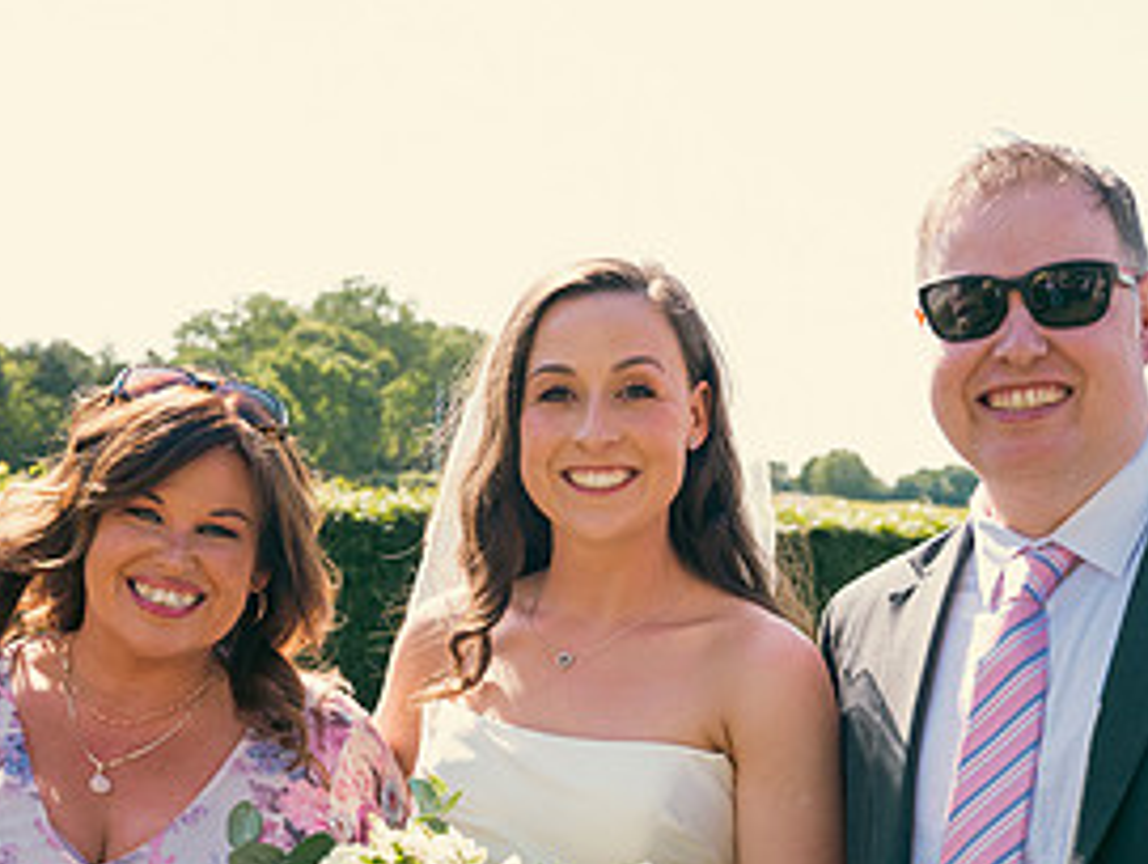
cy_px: 748
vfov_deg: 19.6
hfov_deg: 26.2
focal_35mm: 74
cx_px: 686
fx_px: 2457
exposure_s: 1/400
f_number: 5.6
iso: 200
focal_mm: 36
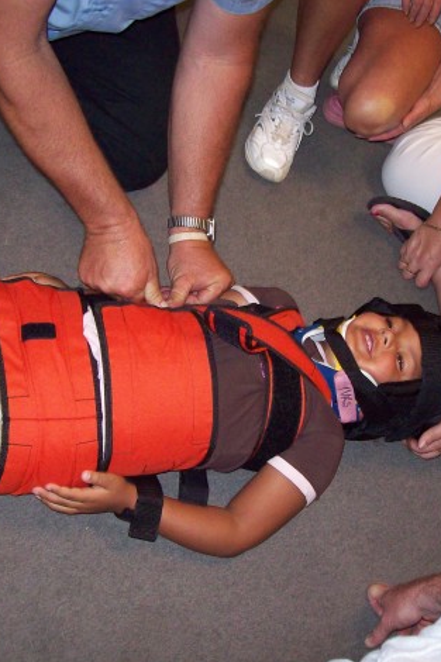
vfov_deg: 38.9
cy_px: 337
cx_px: 230
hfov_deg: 26.5
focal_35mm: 51
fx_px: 938
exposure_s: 1/64
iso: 200
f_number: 2.7
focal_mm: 6
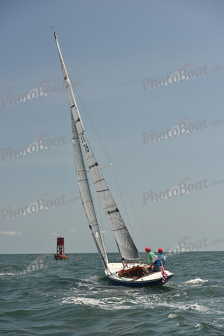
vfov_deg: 28.8
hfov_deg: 19.5
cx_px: 112
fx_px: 653
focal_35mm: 70
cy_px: 168
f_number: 6.3
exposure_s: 1/1000
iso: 320
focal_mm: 70
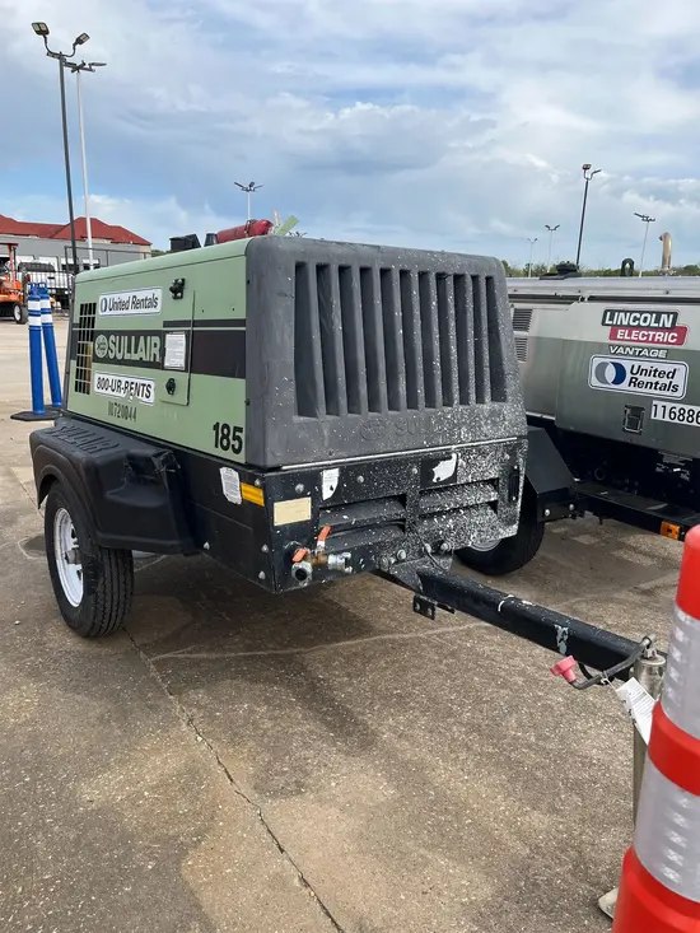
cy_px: 466
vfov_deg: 67.3
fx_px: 701
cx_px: 350
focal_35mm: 26
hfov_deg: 53.1
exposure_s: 1/2899
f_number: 1.6
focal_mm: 5.1
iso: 50
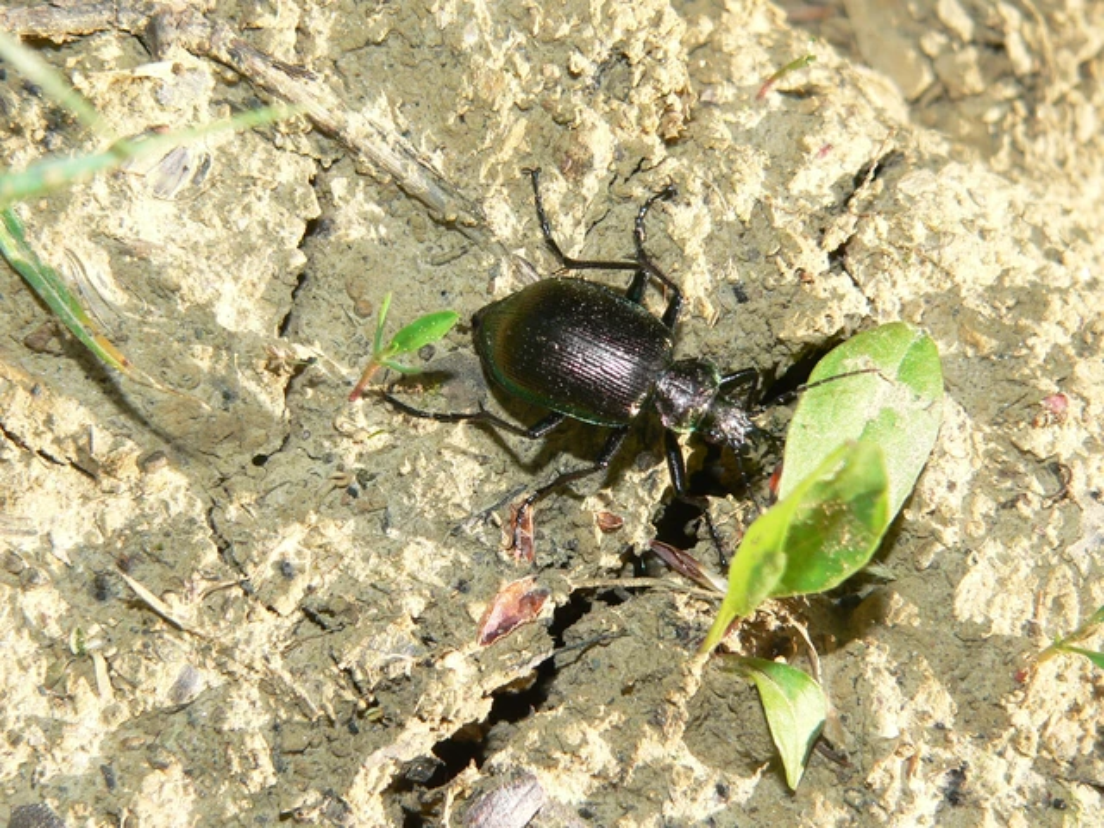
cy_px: 414
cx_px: 552
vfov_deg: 14.6
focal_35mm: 101
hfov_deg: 19.4
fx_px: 3221
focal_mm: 16.7
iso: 100
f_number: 4
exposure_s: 1/400
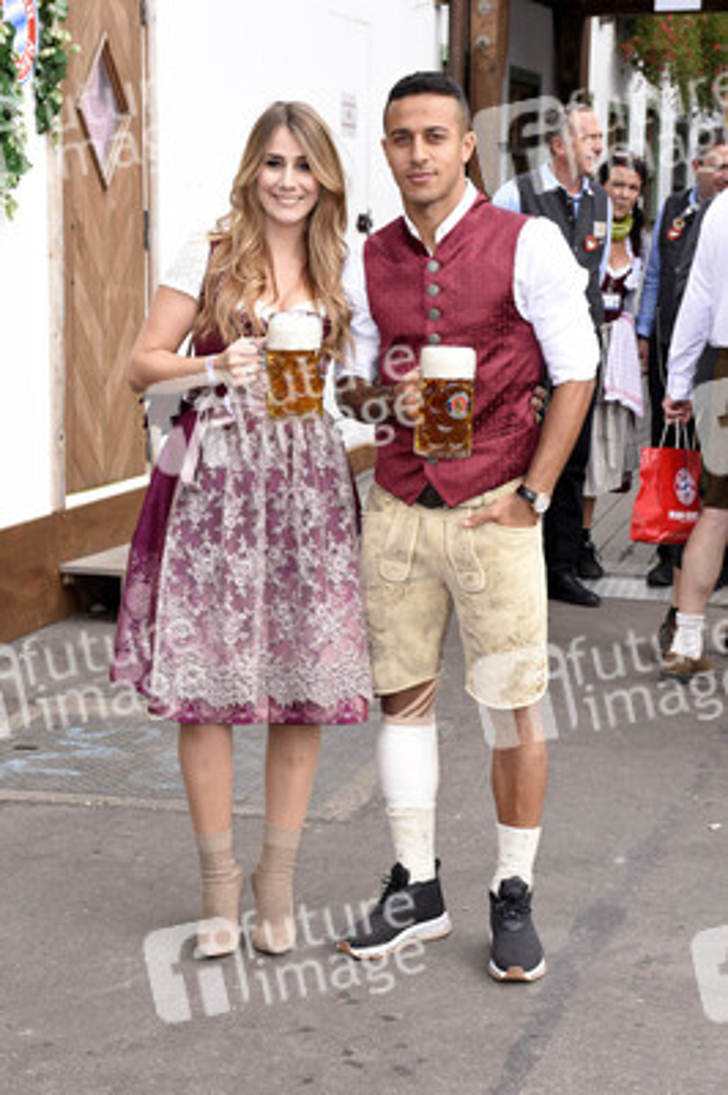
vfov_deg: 29.9
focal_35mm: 68
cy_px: 548
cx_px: 364
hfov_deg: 20.1
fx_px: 2051
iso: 320
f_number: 8
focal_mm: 45
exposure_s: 1/160
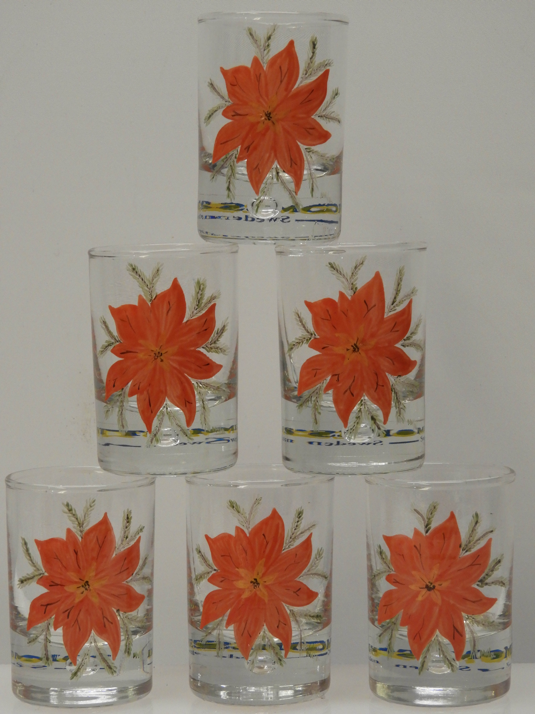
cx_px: 268
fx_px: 2370
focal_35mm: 115
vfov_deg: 17.1
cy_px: 357
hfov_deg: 12.9
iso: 400
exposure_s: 1/50
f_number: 5
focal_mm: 20.6
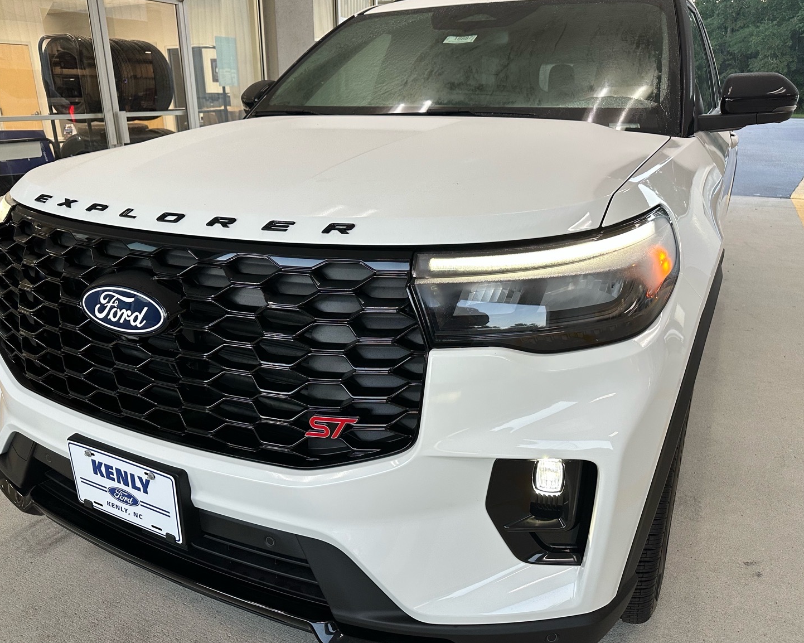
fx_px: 619
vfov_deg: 54.9
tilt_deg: -20.1
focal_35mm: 26
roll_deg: +0.6
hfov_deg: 66.0
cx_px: 386
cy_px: 324
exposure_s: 1/120
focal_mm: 6.86
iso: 200
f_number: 1.78
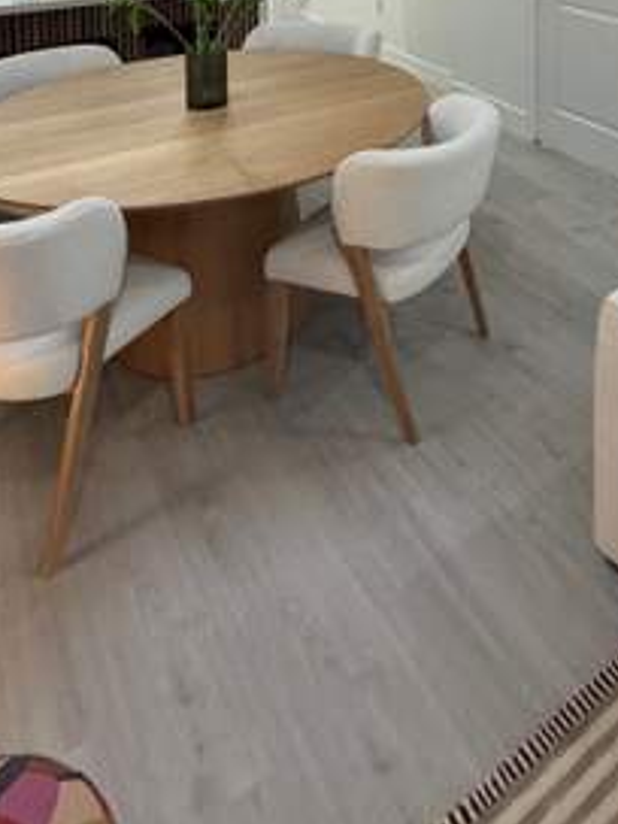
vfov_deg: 42.8
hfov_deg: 40.7
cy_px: -91
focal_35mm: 33
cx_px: 518
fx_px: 786
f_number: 2.2
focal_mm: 2.22
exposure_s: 1/120
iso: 250
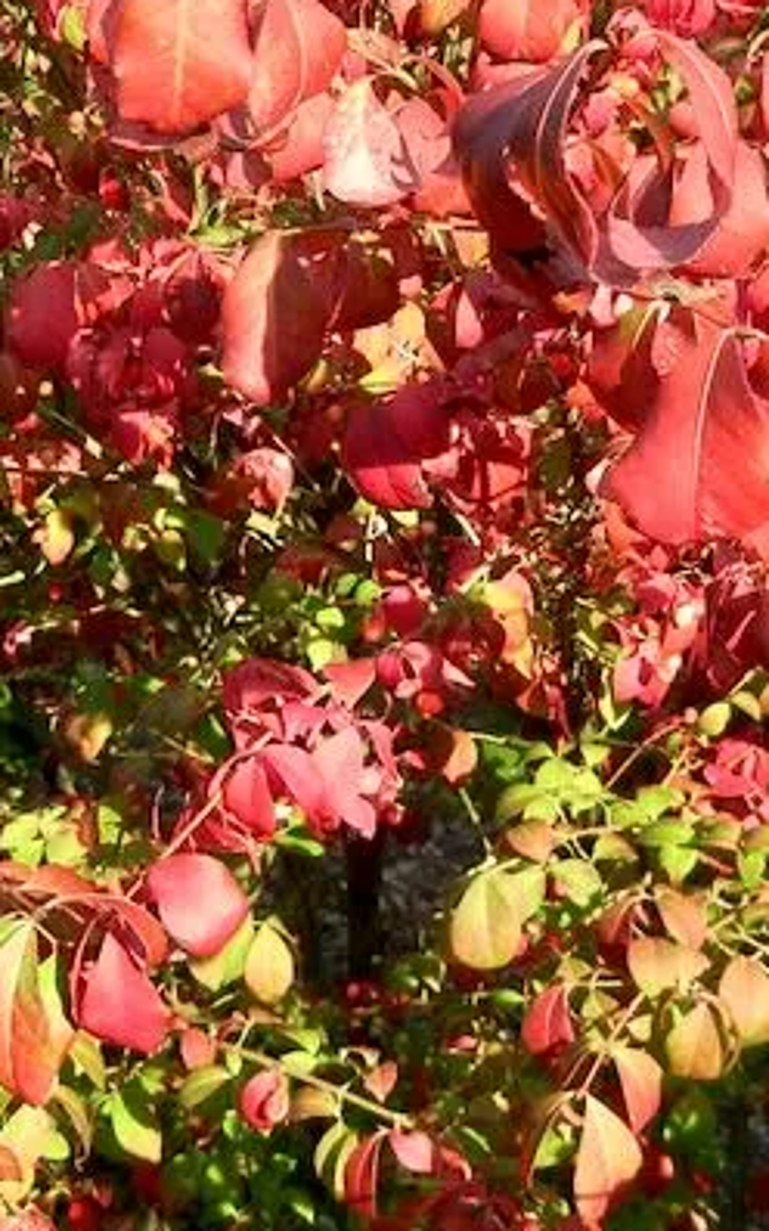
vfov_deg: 24.9
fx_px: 2751
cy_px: 310
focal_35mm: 82
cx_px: 372
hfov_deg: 15.9
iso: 160
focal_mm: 5.4
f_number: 3.5
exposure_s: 1/407
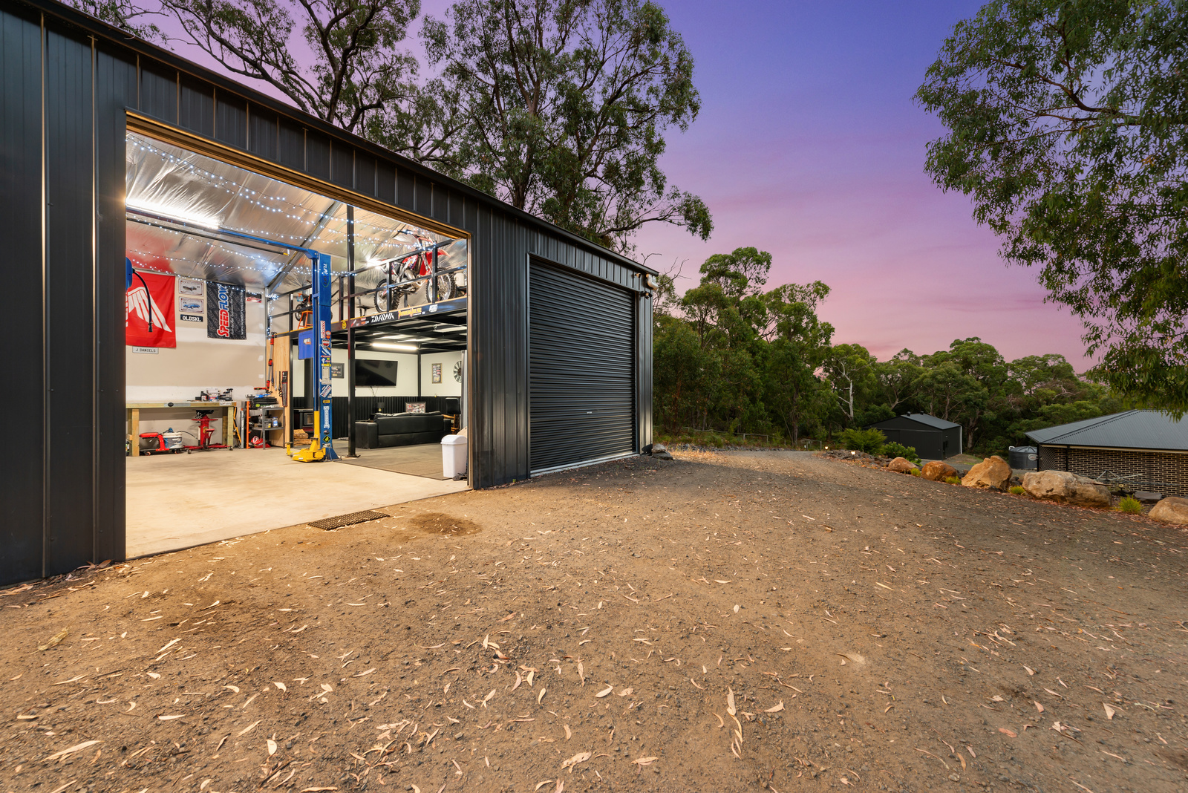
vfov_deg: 81.3
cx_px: 594
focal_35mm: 14
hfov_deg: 104.2
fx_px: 462
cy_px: 396
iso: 200
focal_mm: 14
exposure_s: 3
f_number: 8
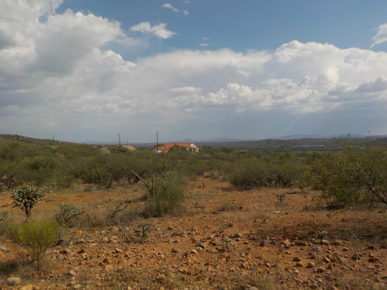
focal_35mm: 30
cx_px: 194
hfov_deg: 60.0
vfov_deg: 46.8
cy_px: 145
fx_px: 335
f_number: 6.6
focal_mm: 4.1
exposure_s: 1/640
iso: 125
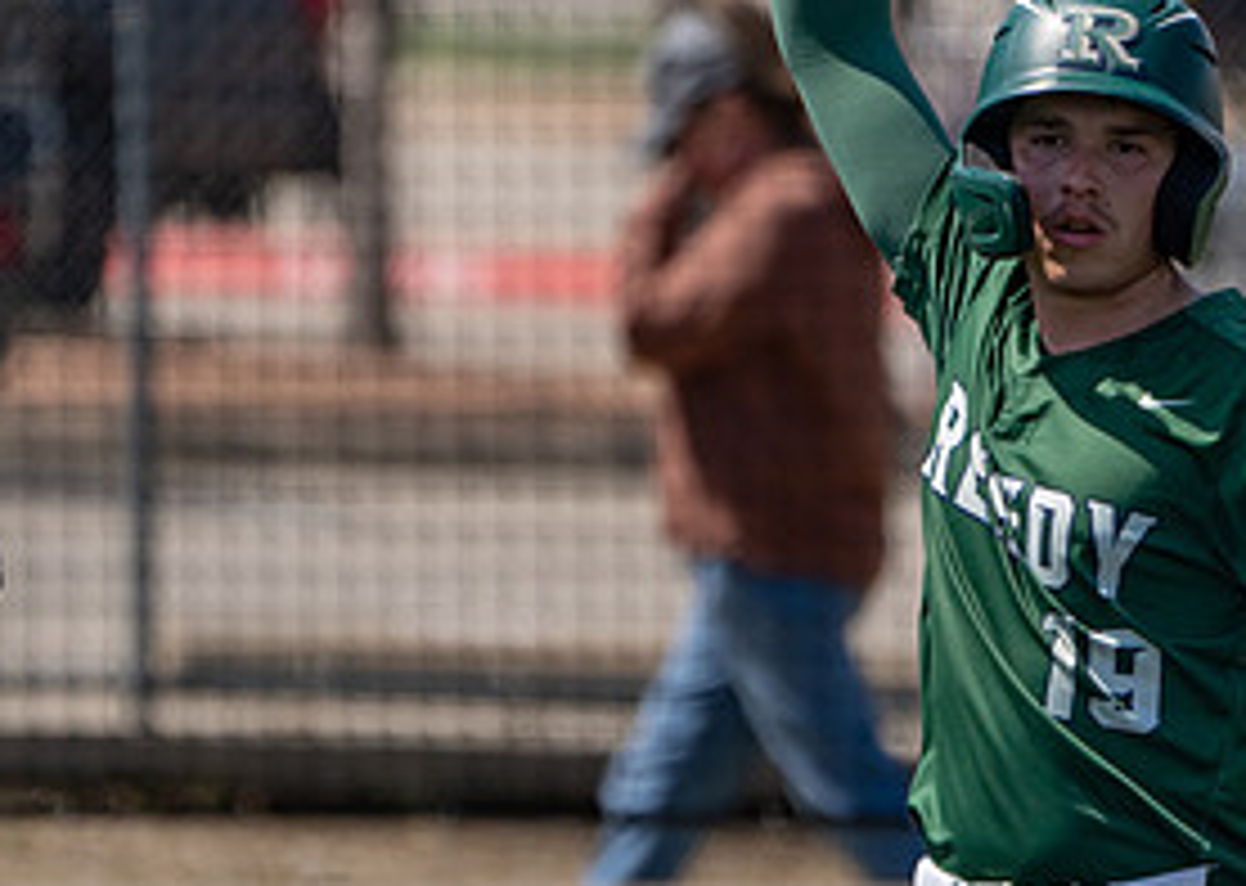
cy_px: 623
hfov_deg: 1.5
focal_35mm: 1308
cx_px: 1140
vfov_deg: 1.1
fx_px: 46219
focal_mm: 560
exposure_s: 1/2500
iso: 800
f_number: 8
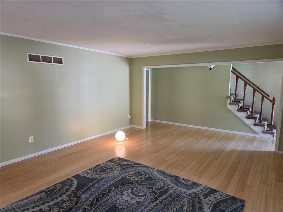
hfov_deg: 73.9
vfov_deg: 58.9
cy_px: 106
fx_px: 188
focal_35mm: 23
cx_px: 142
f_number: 1.8
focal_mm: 5.4
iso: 500
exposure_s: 1/120
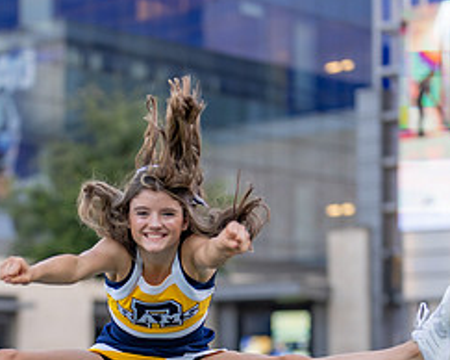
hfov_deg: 15.6
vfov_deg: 12.4
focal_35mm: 123
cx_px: 149
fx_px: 1637
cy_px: 360
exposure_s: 1/1250
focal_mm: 50
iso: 250
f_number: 1.2
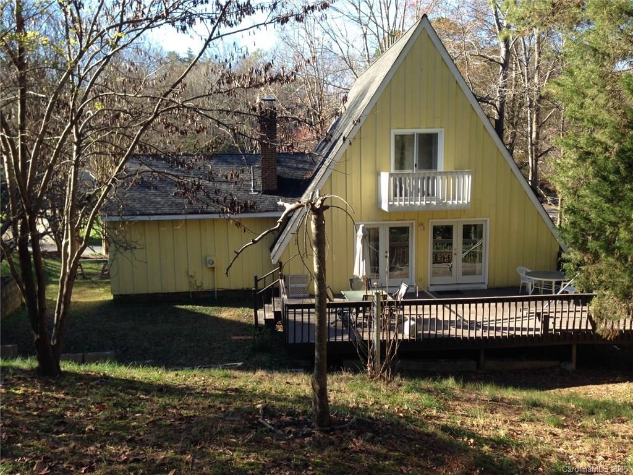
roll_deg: +1.2
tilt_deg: -7.8
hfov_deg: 55.4
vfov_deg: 42.9
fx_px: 603
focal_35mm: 33
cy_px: 238
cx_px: 316
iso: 50
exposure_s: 1/261
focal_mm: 4.12
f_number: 2.4
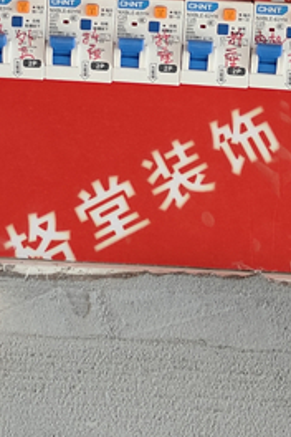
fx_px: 1225
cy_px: 28
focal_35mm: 101
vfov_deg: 19.8
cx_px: 150
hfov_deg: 13.6
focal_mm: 5.59
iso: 1600
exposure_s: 1/33
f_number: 1.8
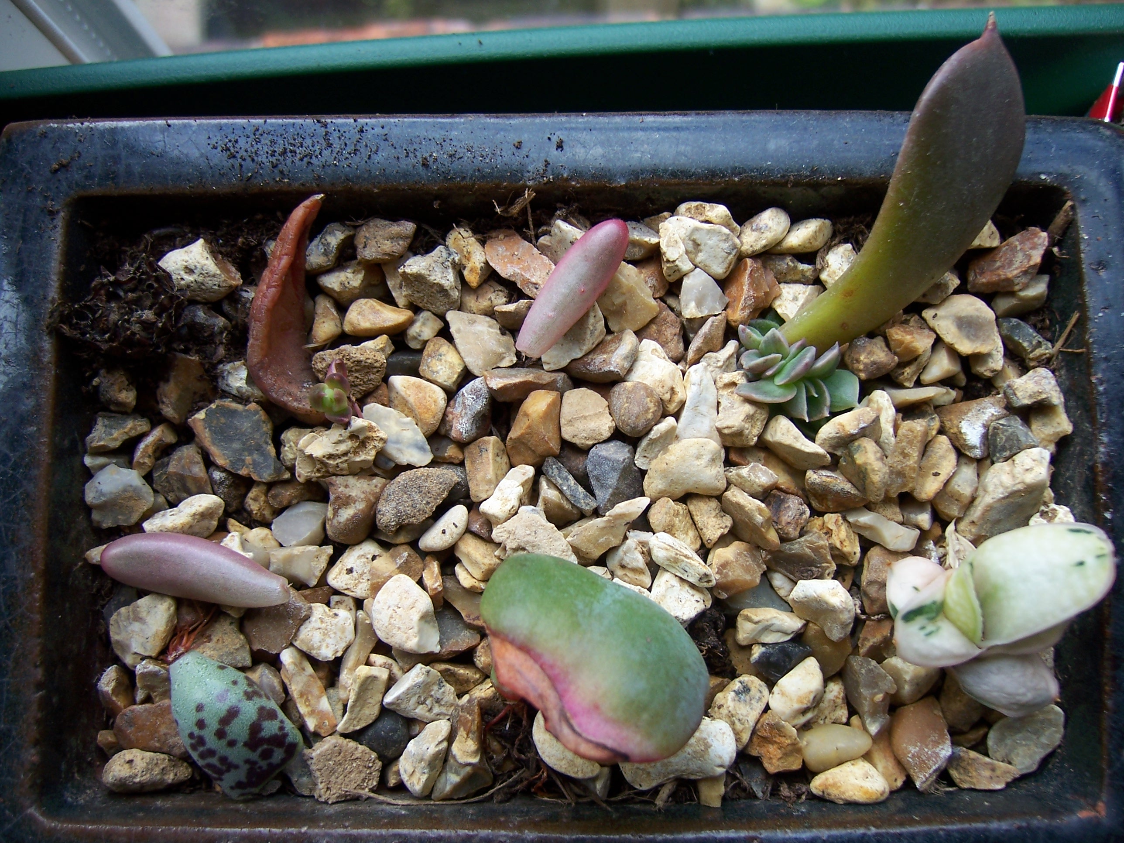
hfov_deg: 51.4
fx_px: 1169
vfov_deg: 39.7
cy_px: 422
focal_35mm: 36
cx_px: 562
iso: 80
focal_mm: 6.2
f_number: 2.8
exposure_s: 1/160
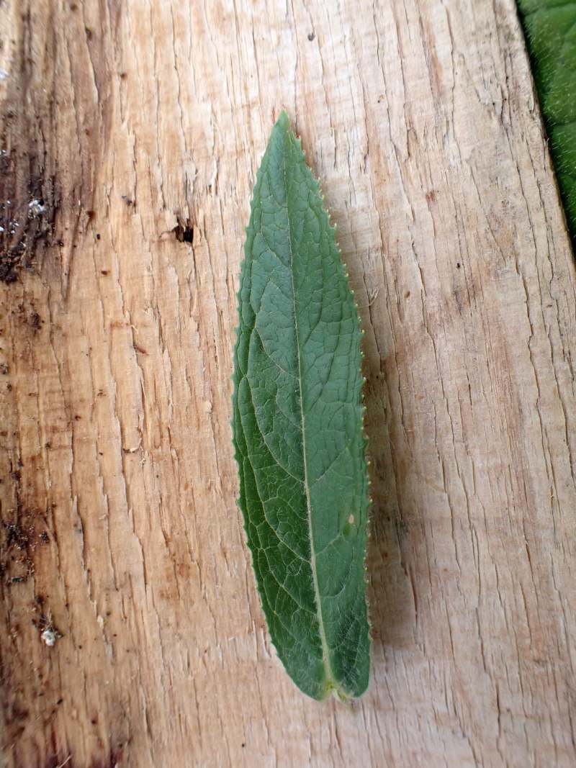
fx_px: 666
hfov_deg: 46.8
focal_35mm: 30
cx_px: 288
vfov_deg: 60.0
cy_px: 384
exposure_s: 1/500
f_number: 3.2
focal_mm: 5.4
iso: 320
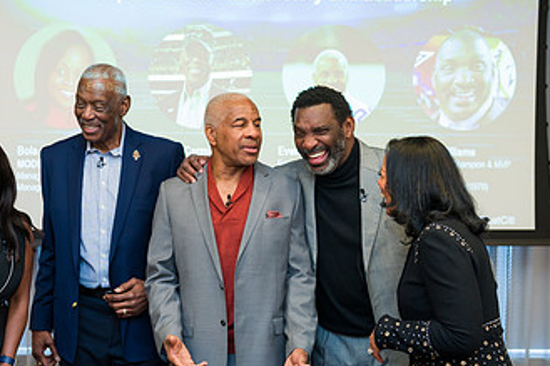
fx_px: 1023
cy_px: 227
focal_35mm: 67
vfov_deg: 20.3
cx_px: 177
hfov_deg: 29.8
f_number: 4
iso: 640
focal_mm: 38
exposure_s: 1/200
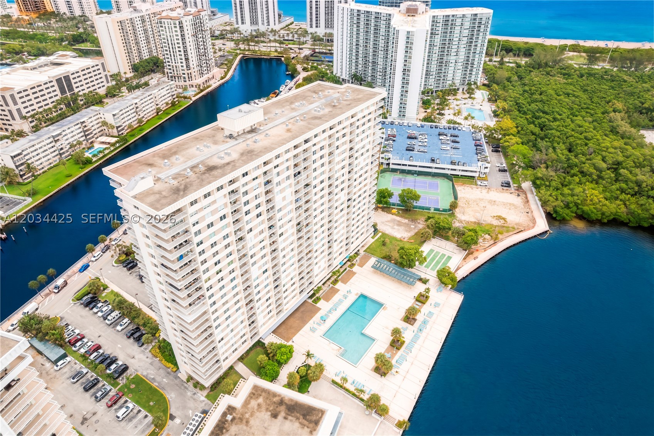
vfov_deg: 57.2
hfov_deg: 78.6
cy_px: 218
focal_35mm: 22
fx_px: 399
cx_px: 327
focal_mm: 8.38
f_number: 2.8
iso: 120
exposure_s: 1/2500
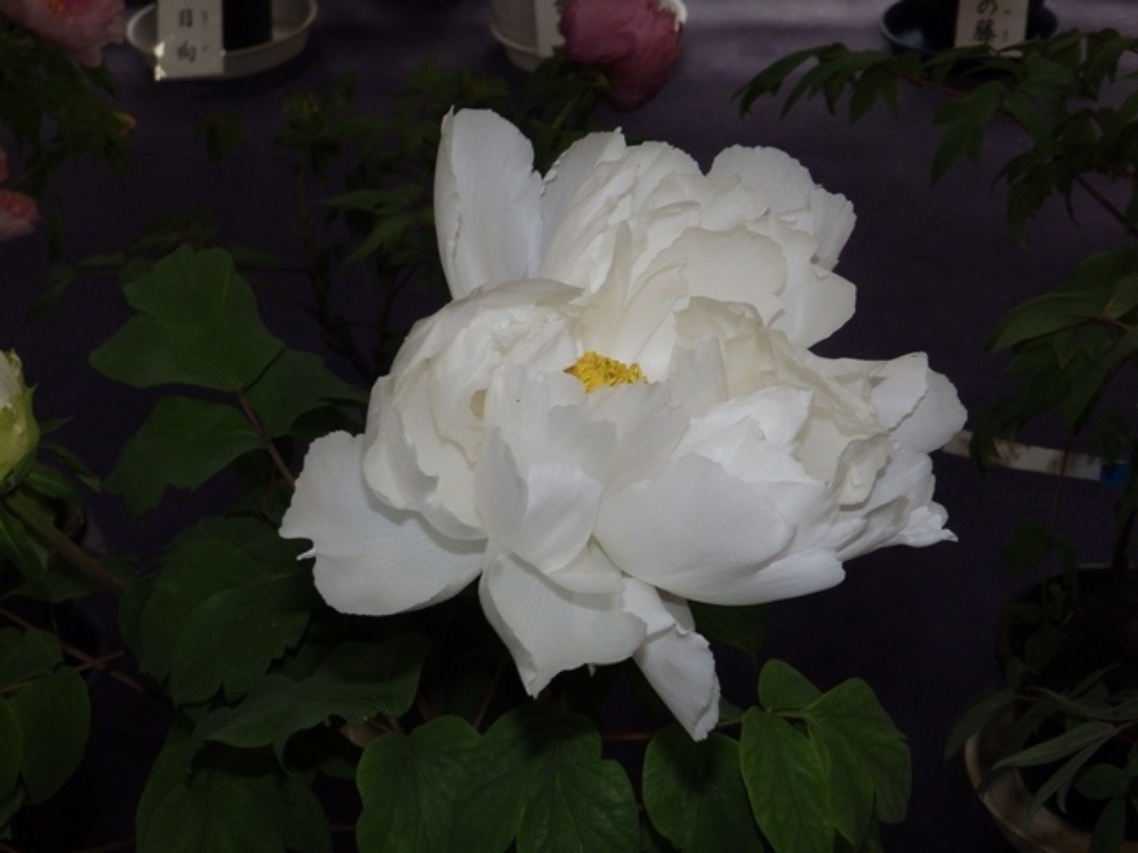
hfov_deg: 36.2
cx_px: 569
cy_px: 426
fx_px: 1742
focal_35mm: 53
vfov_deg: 27.5
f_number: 4.4
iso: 320
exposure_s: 1/50
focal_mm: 9.6
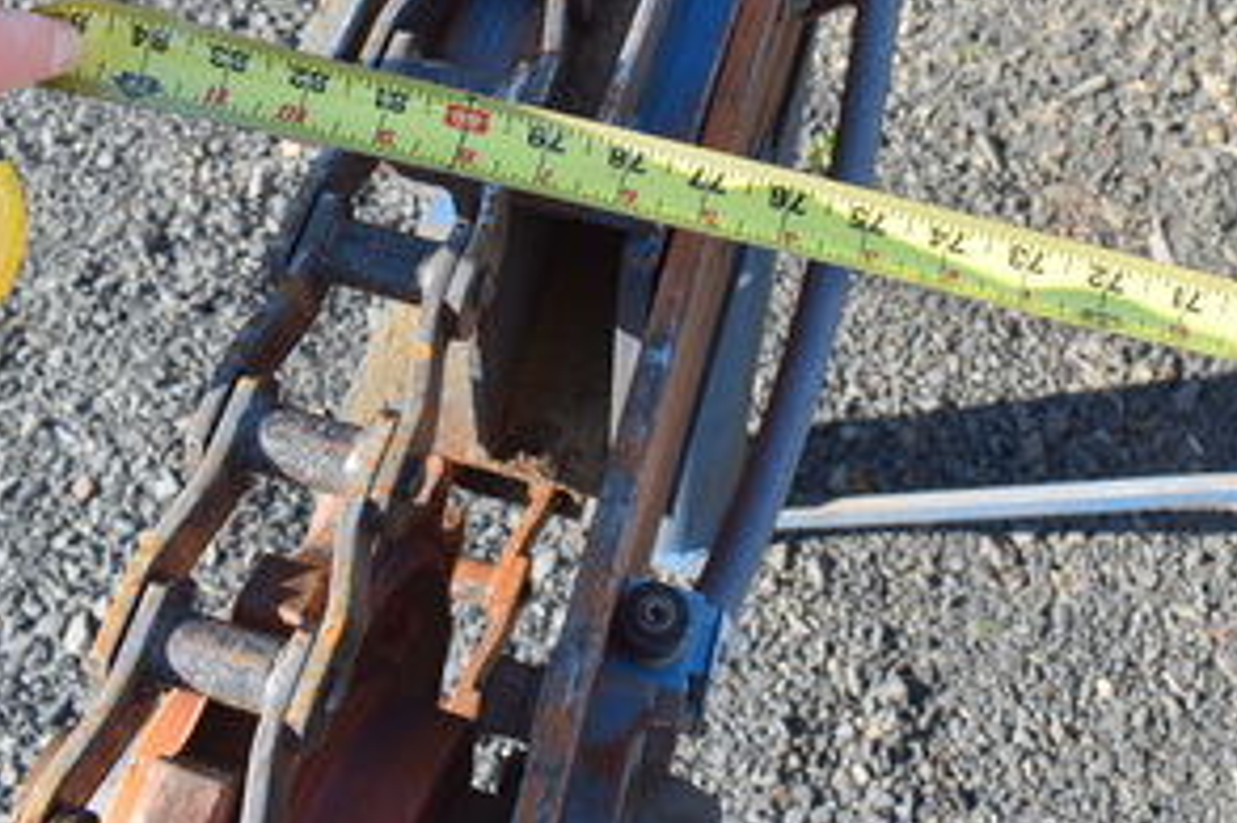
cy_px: 150
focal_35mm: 46
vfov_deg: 28.5
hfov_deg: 42.2
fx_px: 1580
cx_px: 815
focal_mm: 18
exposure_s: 1/250
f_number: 8
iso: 180
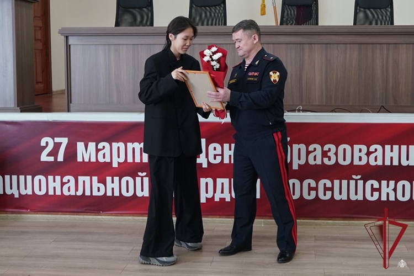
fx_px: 328
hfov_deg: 64.6
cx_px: 207
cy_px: 138
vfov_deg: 45.7
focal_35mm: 28
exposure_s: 1/160
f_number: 4
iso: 800
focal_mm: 19
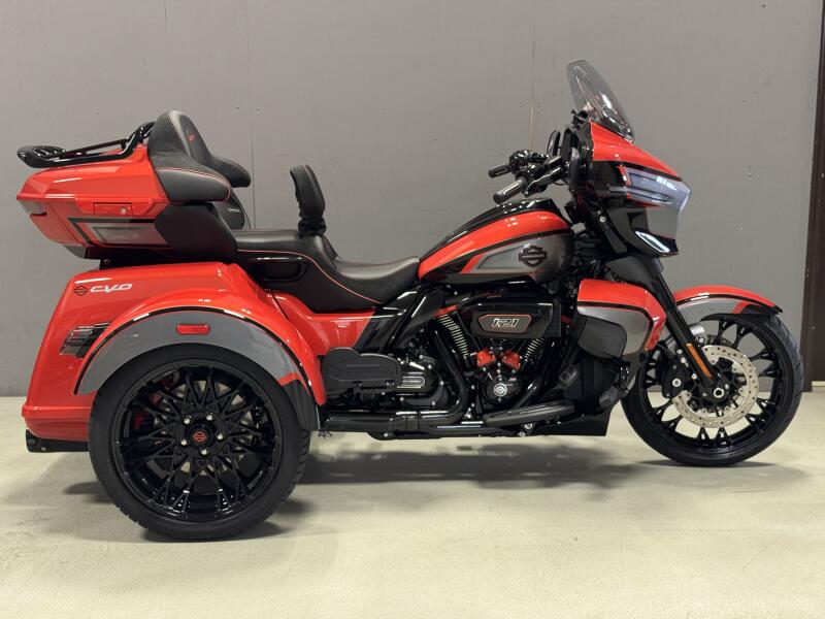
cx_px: 412
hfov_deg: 39.7
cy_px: 310
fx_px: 1144
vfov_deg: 30.3
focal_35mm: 48
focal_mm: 6.76
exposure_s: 1/40
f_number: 1.78
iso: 200
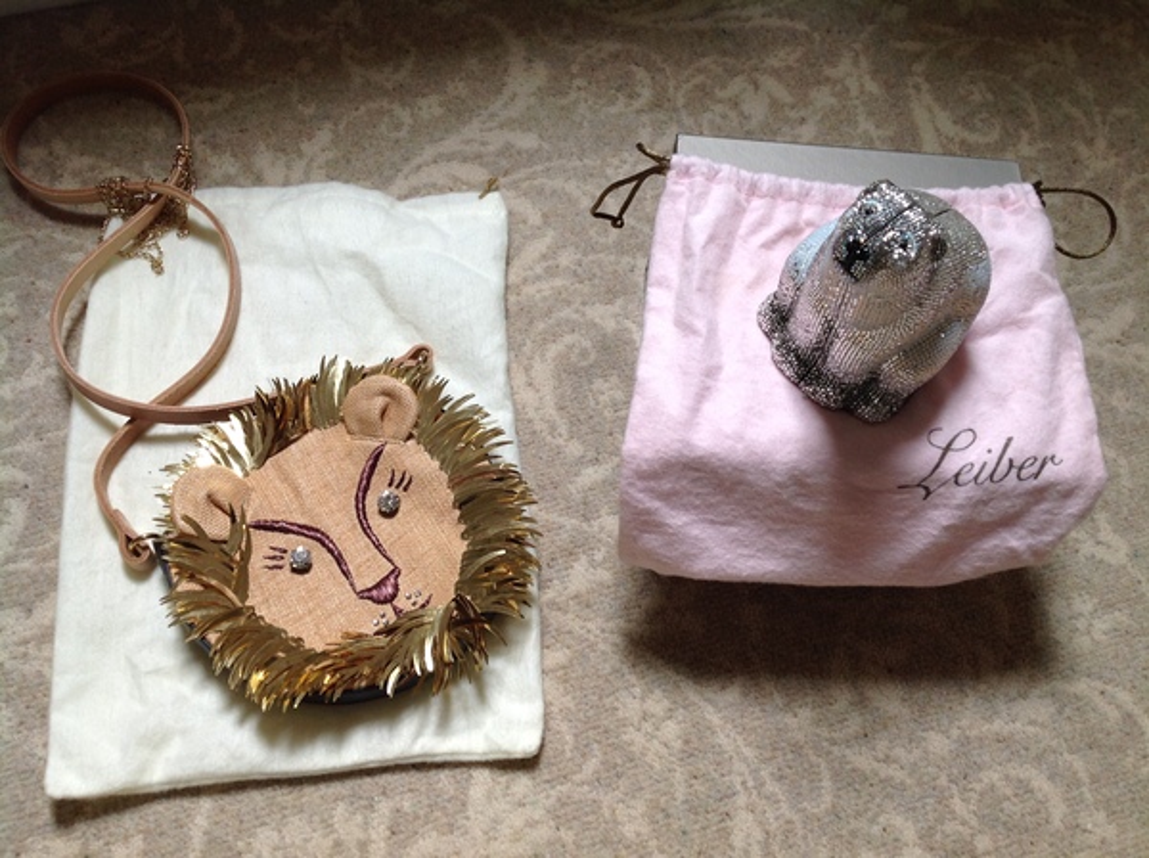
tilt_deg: -63.4
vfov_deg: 40.6
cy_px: 429
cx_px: 574
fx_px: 1160
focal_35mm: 35
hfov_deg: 52.7
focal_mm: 4.28
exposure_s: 1/30
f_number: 2.4
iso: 50
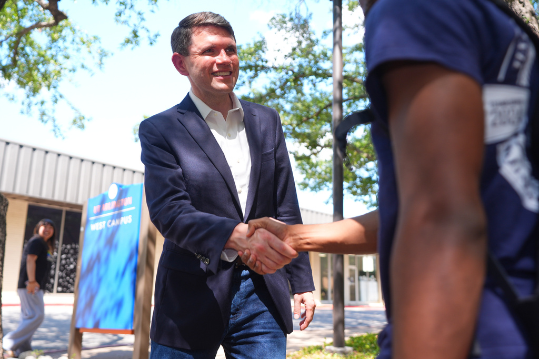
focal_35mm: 34
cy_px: 180
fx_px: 509
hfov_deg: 55.8
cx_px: 270
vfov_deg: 38.9
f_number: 3.2
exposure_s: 1/500
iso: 250
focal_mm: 34
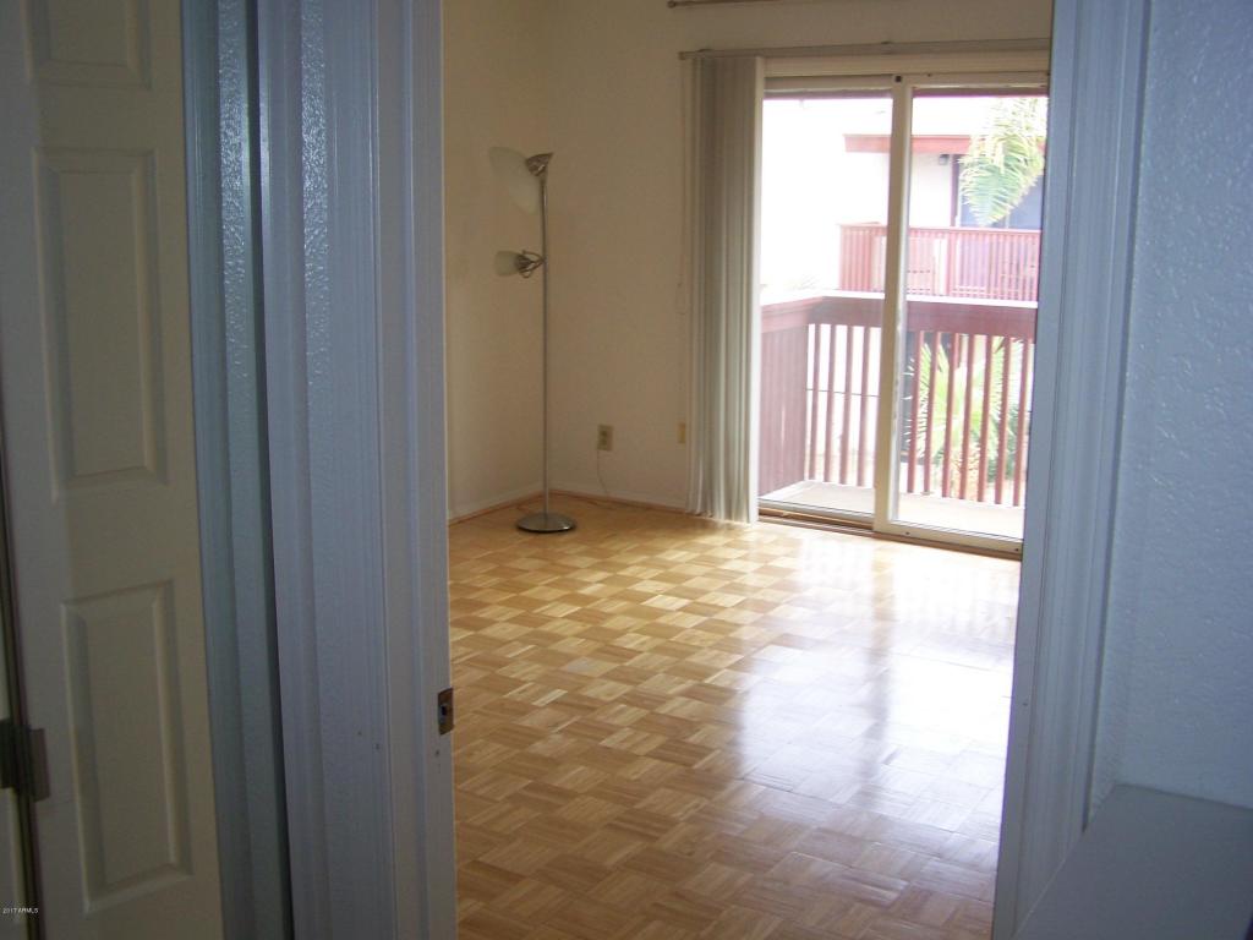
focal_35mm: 38
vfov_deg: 37.7
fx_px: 1375
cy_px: 470
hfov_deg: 49.0
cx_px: 626
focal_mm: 6.3
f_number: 2.8
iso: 80
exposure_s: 1/80
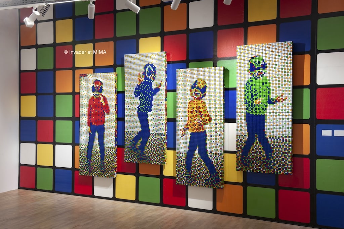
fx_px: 420
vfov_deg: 30.5
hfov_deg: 44.5
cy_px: 114
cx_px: 172
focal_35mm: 44
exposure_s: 1/20
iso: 400
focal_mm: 44
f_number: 11
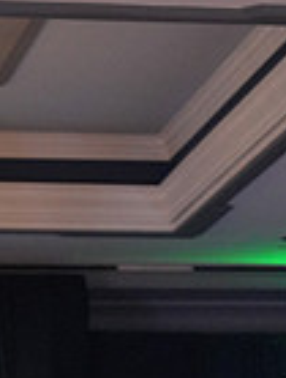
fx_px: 2500
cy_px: 770
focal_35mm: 228
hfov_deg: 6.5
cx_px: 282
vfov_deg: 8.2
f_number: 4
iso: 2500
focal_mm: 57
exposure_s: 1/400
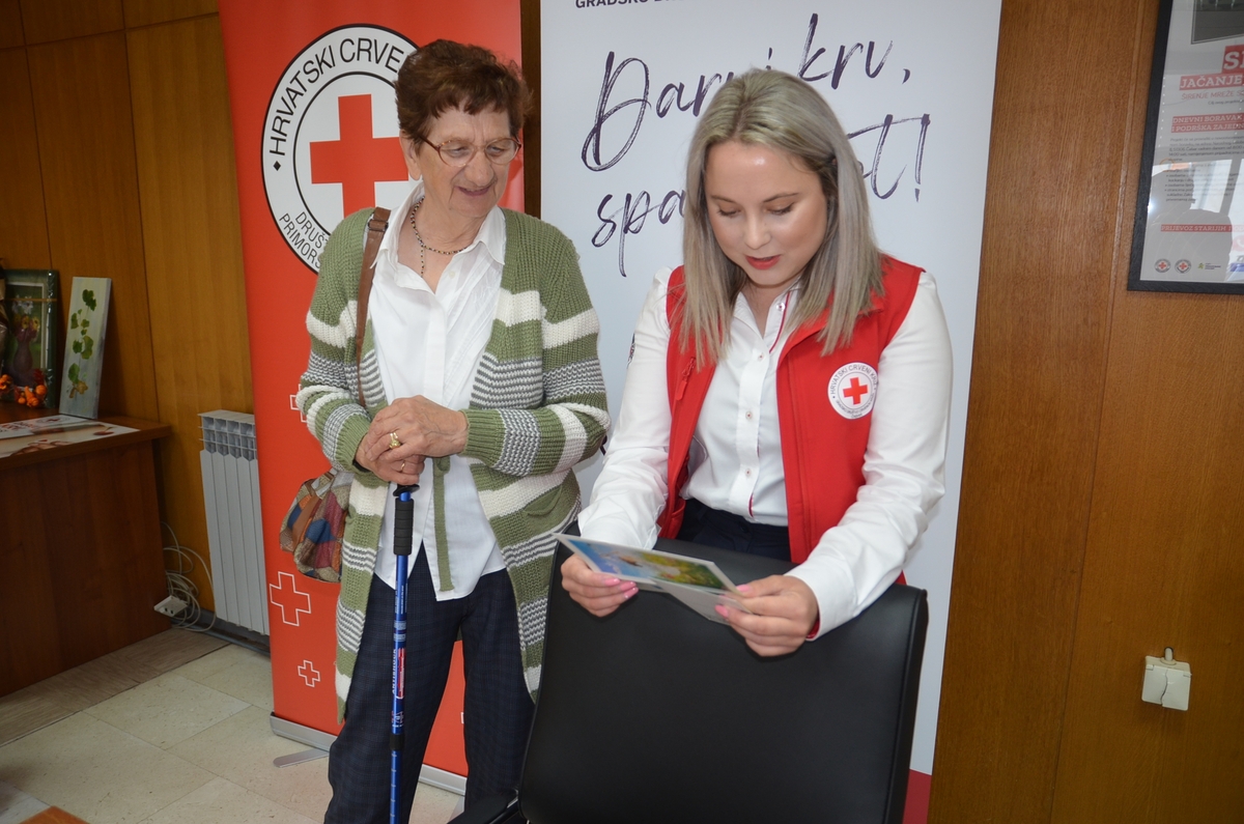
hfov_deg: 70.5
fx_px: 879
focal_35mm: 26
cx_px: 622
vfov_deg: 50.2
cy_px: 412
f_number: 2.8
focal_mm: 17
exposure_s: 1/80
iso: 400
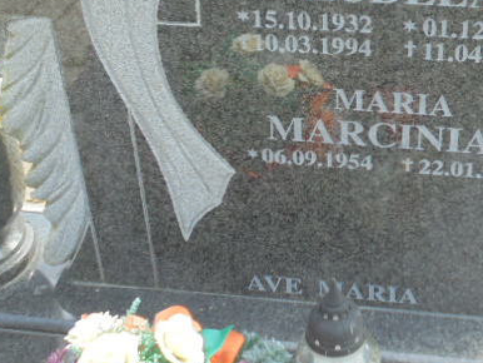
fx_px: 880
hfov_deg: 30.5
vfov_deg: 23.0
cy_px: 81
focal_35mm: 63
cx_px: 323
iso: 100
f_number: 4.2
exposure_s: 1/125
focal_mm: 6.9
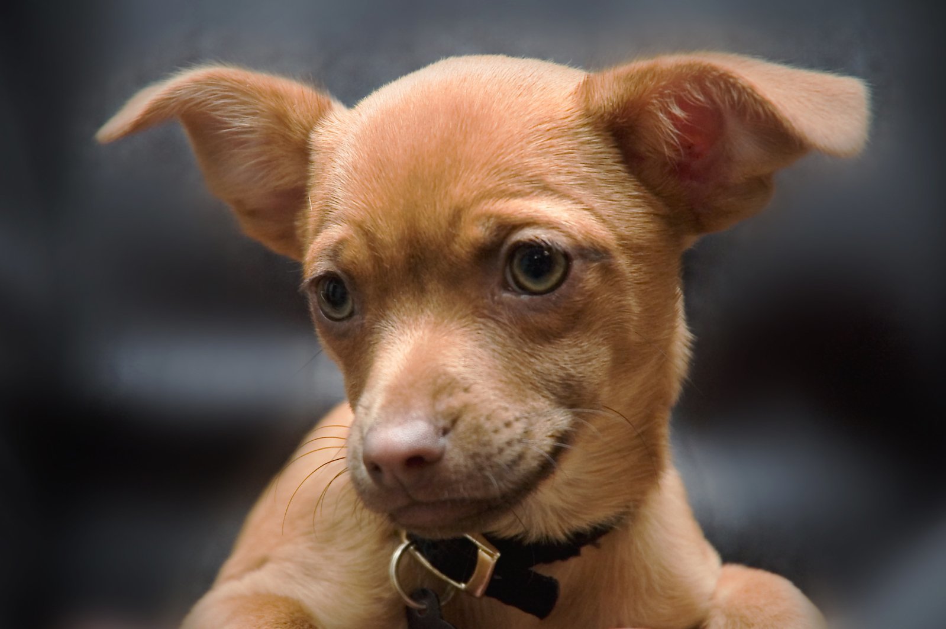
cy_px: 314
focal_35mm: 105
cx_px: 473
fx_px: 2757
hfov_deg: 19.5
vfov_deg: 13.0
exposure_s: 1/60
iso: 400
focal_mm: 70
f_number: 5
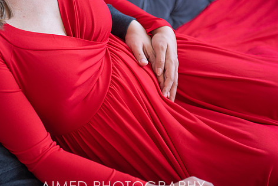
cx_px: 124
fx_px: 664
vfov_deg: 15.9
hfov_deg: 23.6
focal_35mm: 86
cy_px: 84
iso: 1000
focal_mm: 70
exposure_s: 1/400
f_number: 2.8
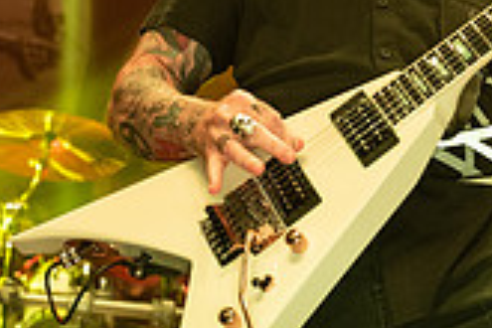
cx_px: 149
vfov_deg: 10.5
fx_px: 1708
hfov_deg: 16.3
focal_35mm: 125
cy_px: -186
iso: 2500
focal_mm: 32
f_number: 3.2
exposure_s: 1/640
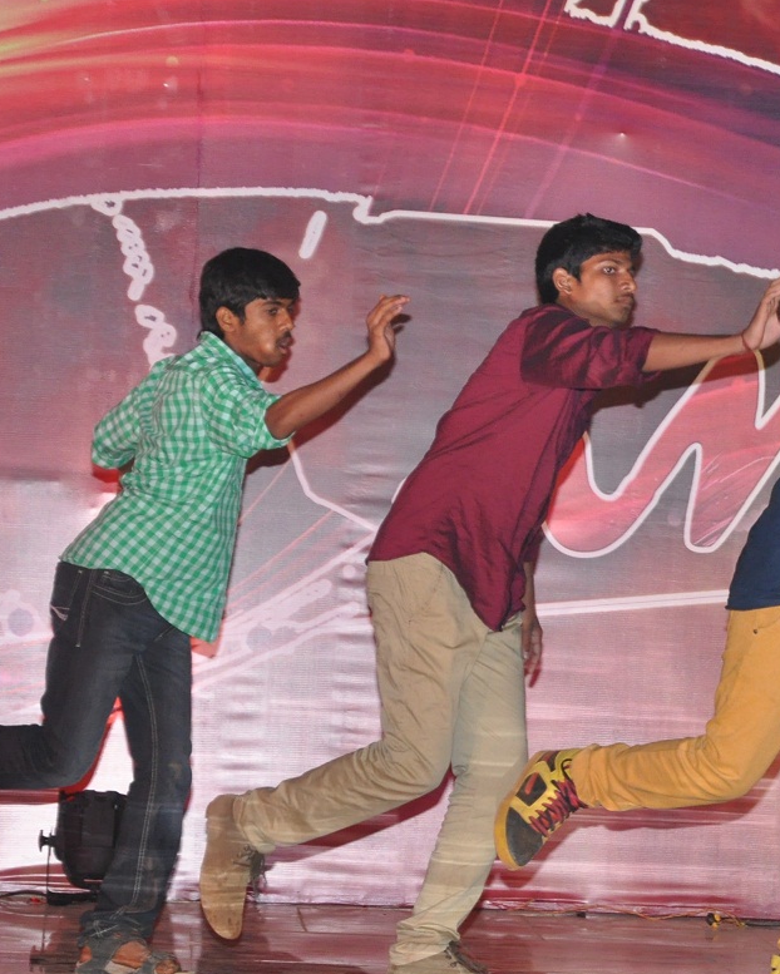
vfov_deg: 9.4
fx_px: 5913
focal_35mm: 205
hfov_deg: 7.5
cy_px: 543
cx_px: 967
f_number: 5.6
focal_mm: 66
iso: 1000
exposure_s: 1/125
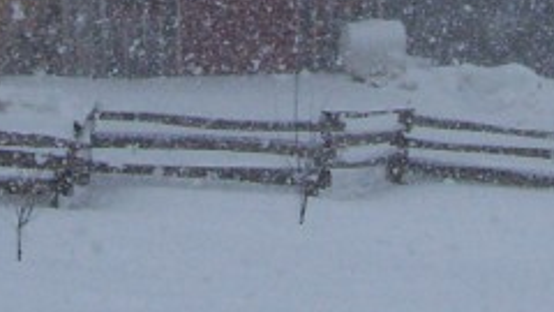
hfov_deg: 13.6
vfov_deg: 7.3
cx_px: 222
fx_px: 2321
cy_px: -370
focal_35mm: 158
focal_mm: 5.6
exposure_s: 1/468
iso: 80
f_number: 2.7
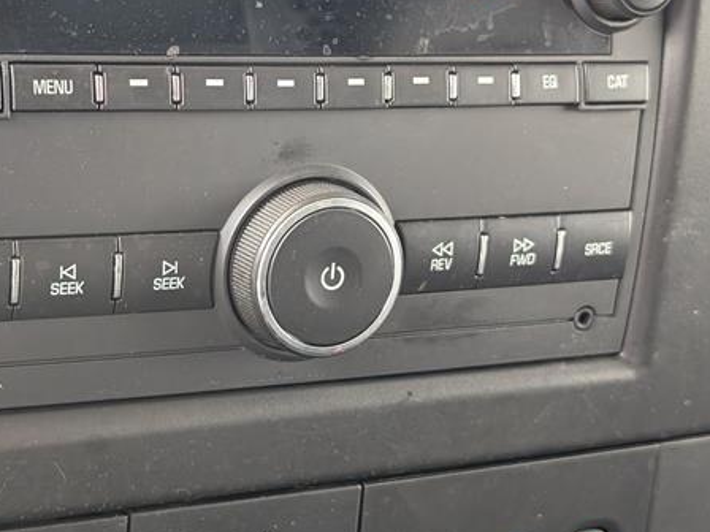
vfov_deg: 21.0
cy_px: 212
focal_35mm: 70
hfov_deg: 27.7
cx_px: 293
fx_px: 1436
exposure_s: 1/312
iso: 638
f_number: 1.68
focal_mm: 6.9
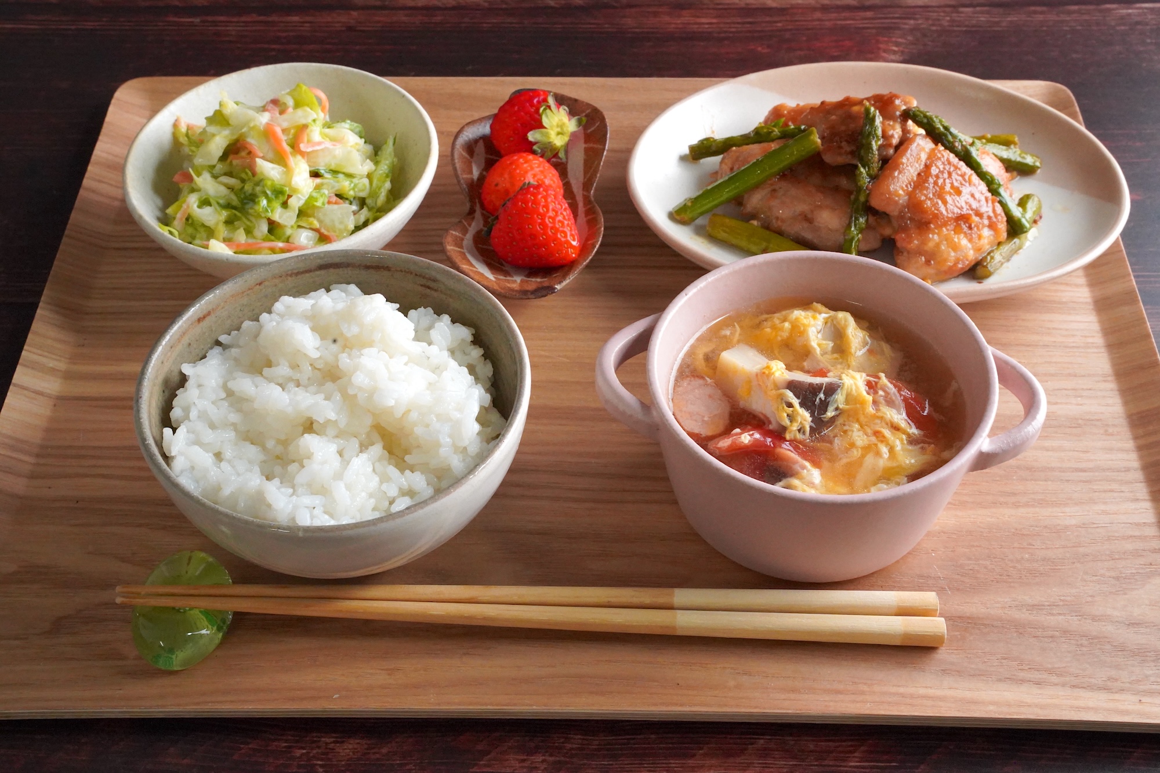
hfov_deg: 39.7
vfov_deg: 27.0
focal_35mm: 50
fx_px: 1608
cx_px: 580
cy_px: 386
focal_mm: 49.9
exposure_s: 1/40
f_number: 22
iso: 10000
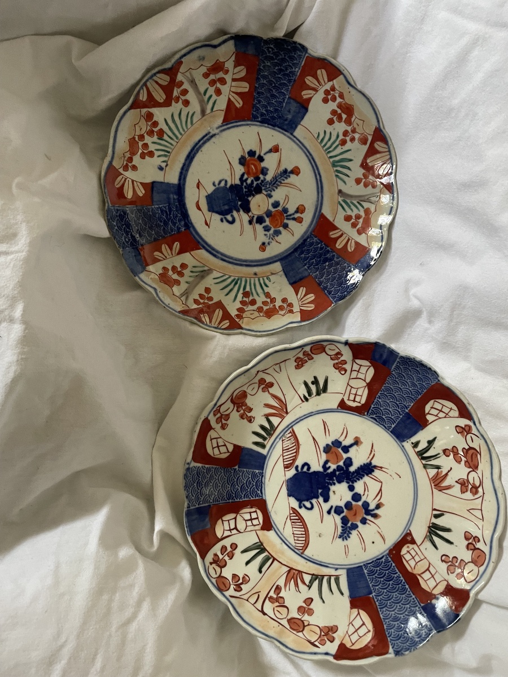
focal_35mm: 26
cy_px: 338
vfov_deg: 67.3
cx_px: 254
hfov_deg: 53.1
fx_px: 509
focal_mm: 4.2
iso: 320
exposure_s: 1/60
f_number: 1.6
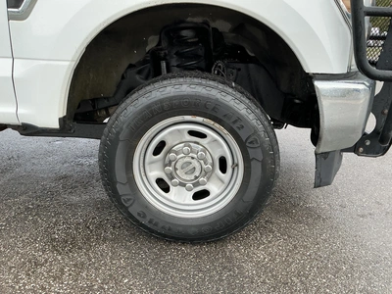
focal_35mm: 28
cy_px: 147
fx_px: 317
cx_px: 196
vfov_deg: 49.7
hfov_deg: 63.4
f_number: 1.8
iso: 25
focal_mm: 3
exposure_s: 1/281
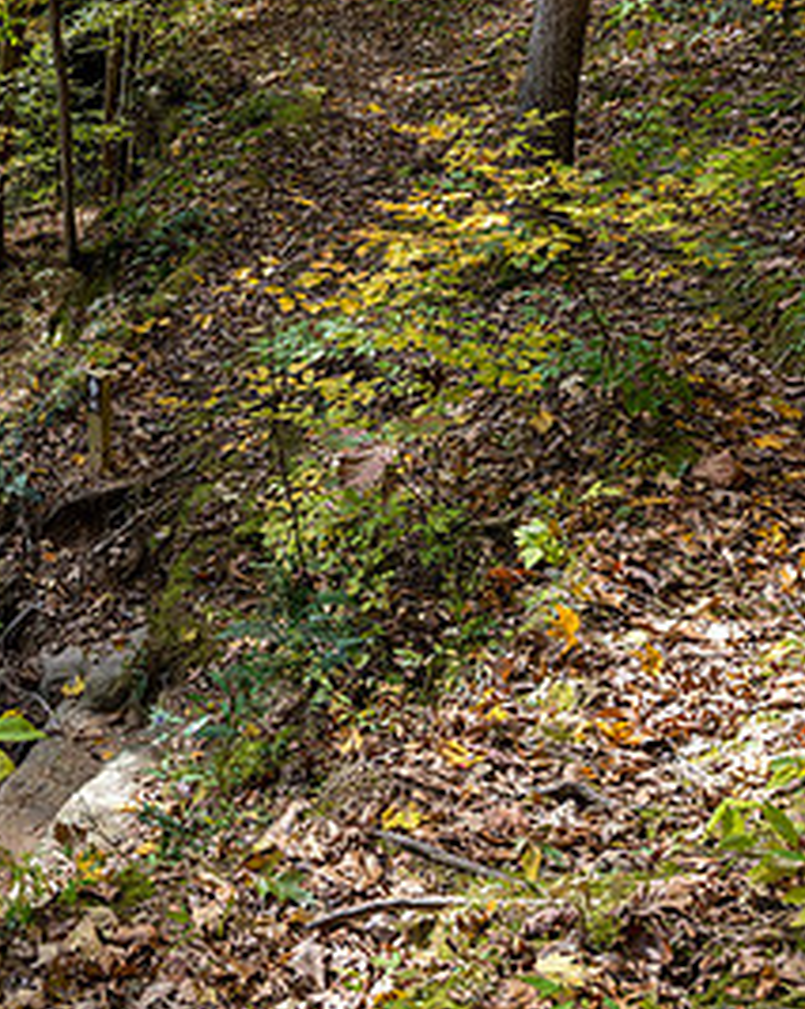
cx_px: -113
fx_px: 1462
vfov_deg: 37.9
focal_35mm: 49
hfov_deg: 27.7
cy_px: 402
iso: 500
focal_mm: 24
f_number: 7.1
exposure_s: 1/125
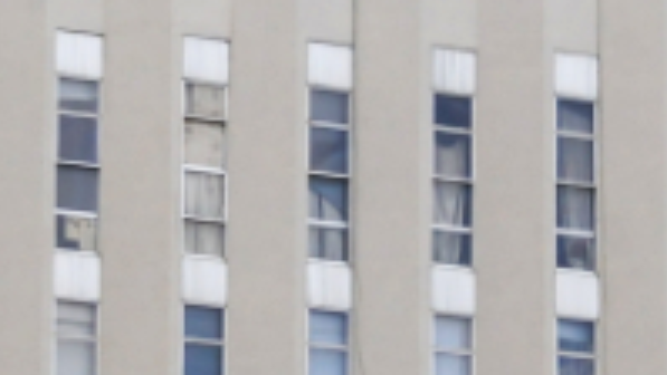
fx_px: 5590
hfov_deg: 6.8
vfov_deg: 3.8
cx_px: 271
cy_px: 211
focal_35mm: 316
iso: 800
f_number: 5.6
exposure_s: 1/4000
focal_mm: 40
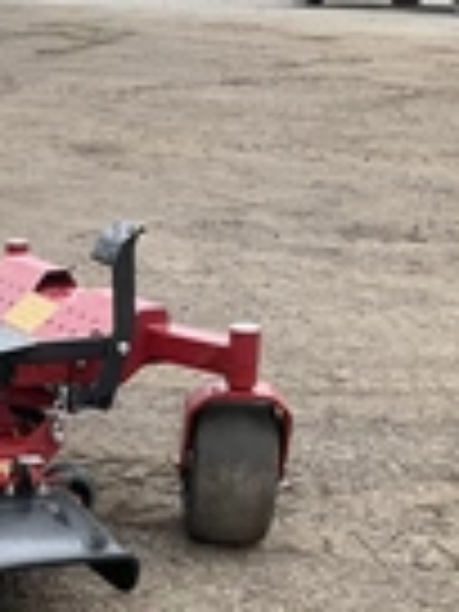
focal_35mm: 85
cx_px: -346
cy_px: 428
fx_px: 1503
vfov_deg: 22.9
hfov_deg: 15.2
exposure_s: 1/122
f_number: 1.8
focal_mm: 3
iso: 20
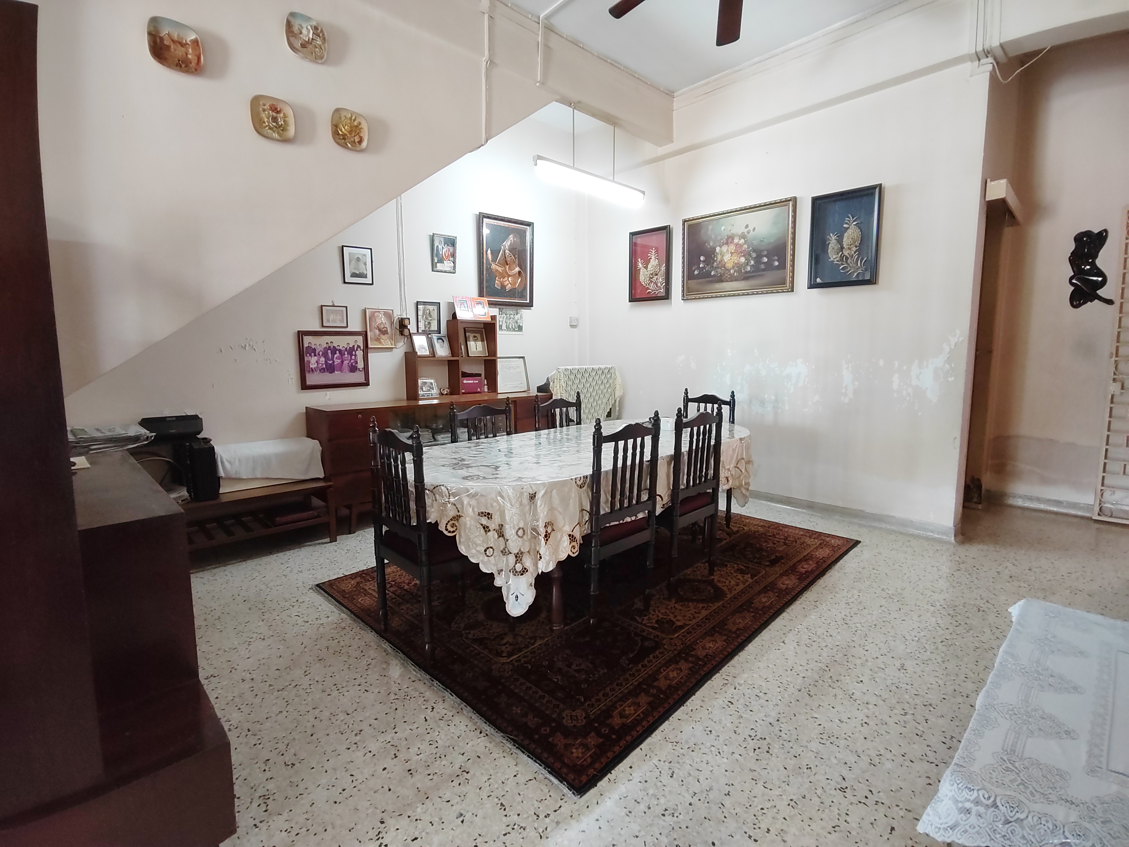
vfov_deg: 78.1
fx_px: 522
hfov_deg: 94.5
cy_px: 424
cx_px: 564
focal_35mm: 16
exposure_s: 1/20
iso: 585
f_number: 2.2
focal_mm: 1.68
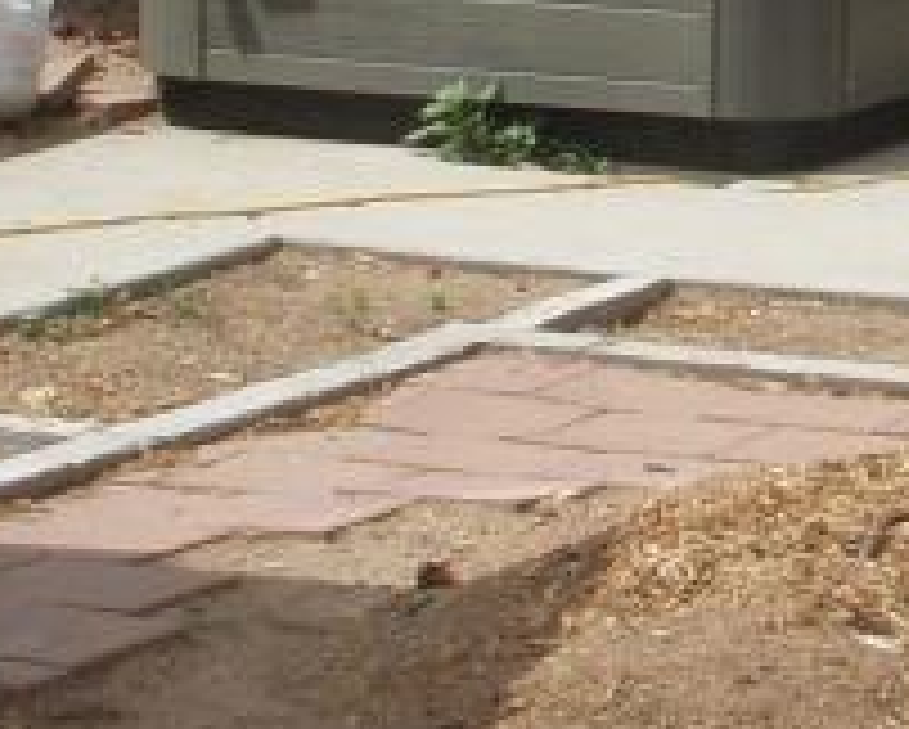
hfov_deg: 9.8
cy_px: -40
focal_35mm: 188
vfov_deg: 8.2
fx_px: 5063
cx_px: 1544
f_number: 6.6
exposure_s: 1/320
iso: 100
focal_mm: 6.3
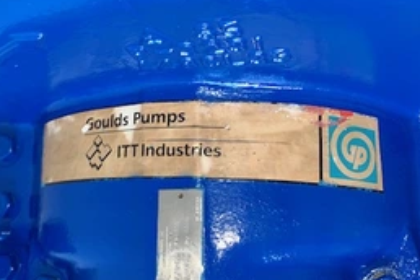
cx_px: 177
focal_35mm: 42
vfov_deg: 31.8
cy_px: 168
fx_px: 490
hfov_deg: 46.2
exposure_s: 1/15
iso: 32
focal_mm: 4.25
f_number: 1.8
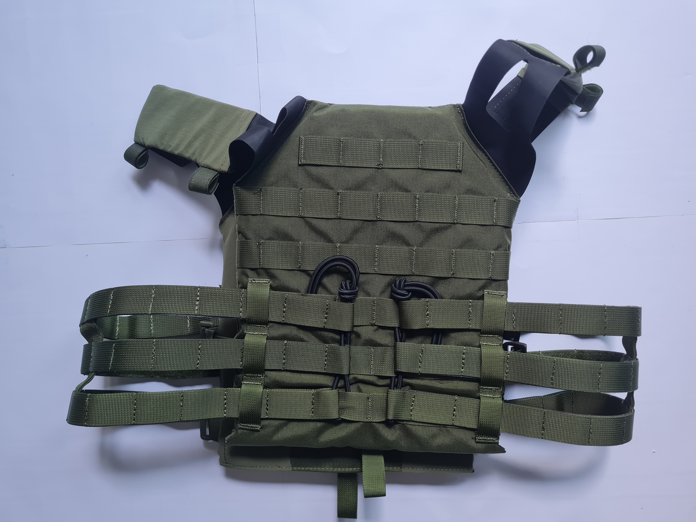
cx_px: 348
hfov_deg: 67.3
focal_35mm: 26
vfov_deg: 53.1
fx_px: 523
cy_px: 261
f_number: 1.8
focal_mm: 5.4
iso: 200
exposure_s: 1/100
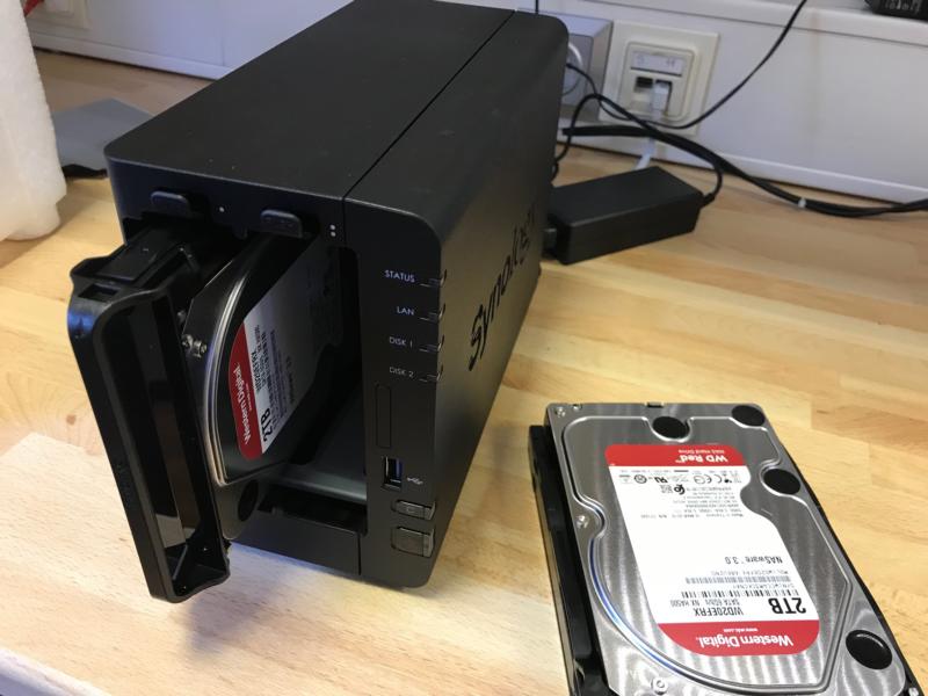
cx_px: 464
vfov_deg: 49.7
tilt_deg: -34.4
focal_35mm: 28
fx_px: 751
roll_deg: -4.1
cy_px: 348
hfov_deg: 63.4
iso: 50
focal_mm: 3.99
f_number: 1.8
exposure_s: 1/17
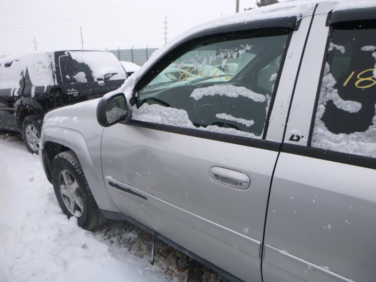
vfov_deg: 54.9
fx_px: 272
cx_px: 188
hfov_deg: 69.4
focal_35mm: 25
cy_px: 141
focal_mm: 4.5
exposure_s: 1/500
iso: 100
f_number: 3.9
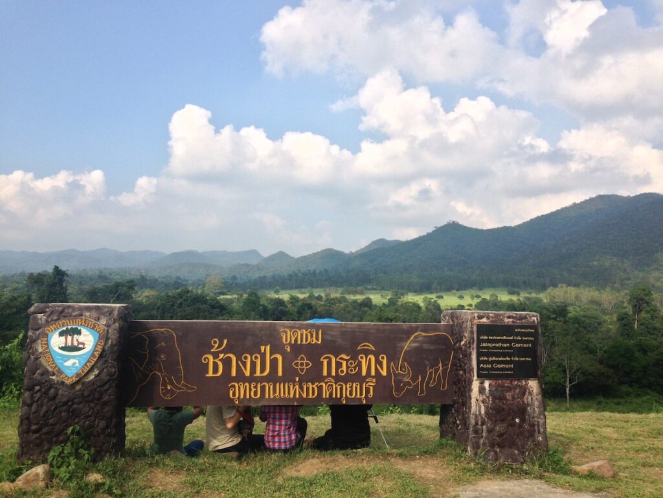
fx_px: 632
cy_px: 249
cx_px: 332
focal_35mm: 33
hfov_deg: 55.4
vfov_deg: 42.9
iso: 50
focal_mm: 4.12
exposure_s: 1/1695
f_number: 2.4
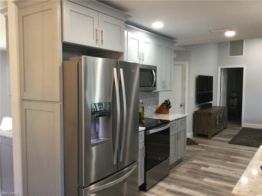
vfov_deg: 45.4
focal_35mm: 31
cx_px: 131
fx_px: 235
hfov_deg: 58.4
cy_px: 98
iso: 160
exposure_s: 1/30
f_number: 2.4
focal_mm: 3.3
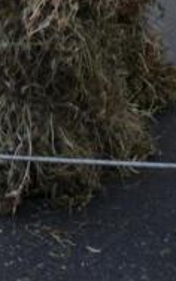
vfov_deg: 12.4
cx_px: -52
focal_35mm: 156
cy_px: -197
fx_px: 1194
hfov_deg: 8.3
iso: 125
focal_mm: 9.12
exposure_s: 1/60
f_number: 2.8
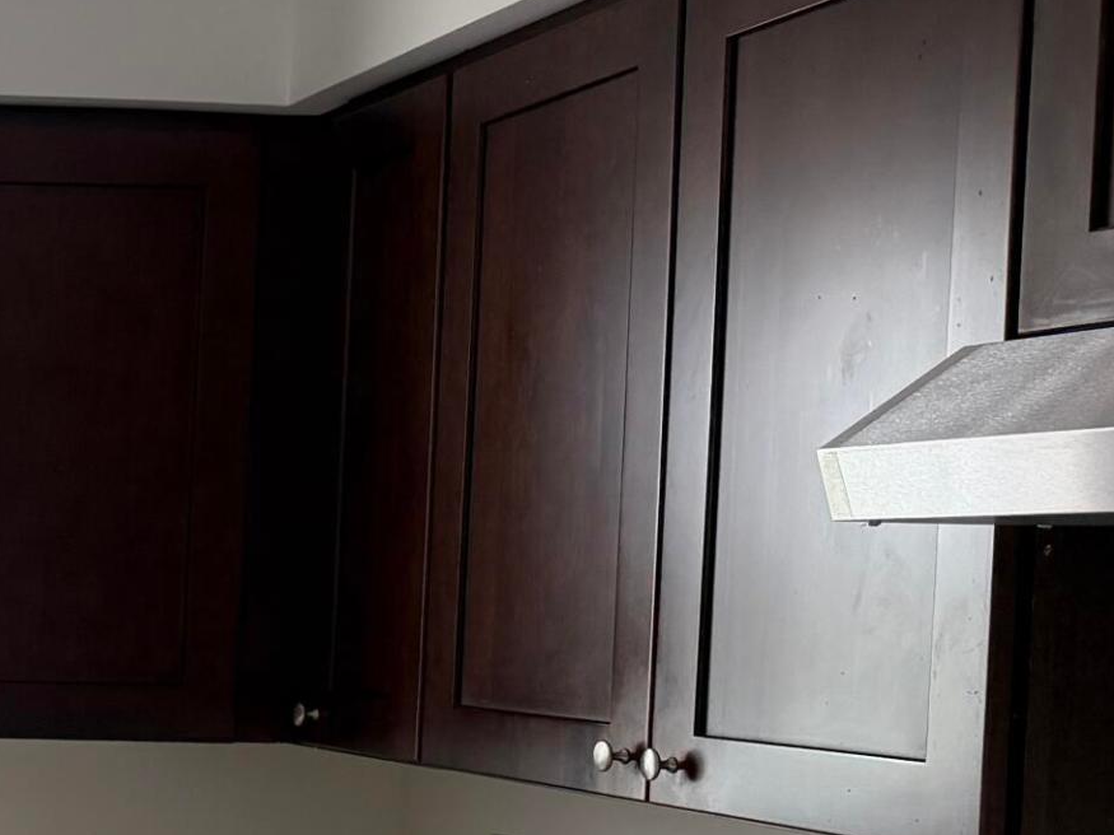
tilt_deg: -2.9
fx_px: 2542
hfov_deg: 21.1
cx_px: -535
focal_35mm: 79
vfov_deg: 18.4
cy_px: 696
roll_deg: -1.5
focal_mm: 6.76
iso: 200
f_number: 1.78
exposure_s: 1/164
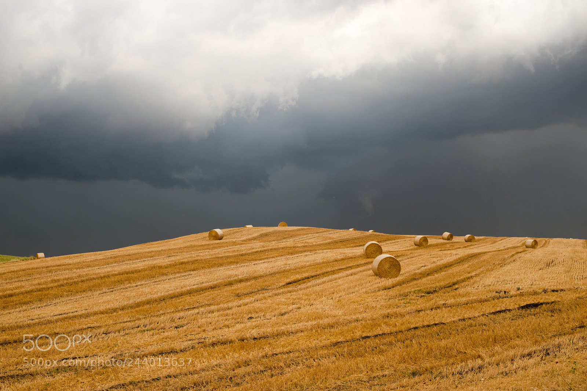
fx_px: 815
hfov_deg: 39.6
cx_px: 294
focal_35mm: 50
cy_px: 196
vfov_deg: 27.0
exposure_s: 1/125
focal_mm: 50
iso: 200
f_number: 8
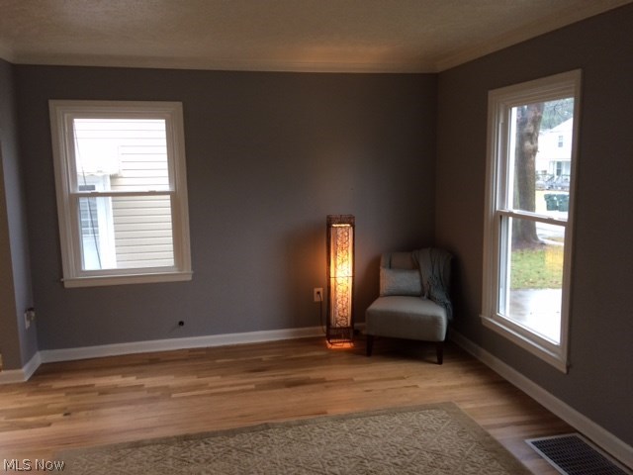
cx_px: 316
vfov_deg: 48.2
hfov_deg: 61.7
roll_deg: +0.7
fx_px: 530
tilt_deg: -11.0
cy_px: 238
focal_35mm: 29
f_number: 2.2
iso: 100
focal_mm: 4.15
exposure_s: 1/30
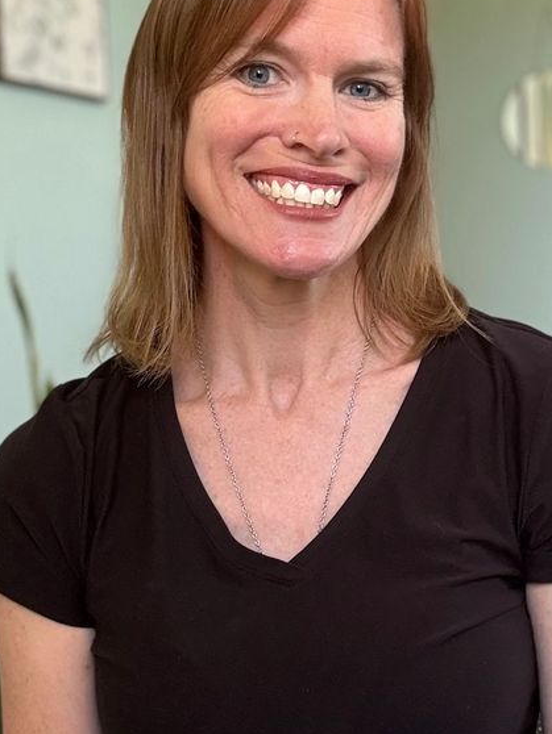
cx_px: 283
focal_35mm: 43
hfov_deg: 33.6
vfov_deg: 43.8
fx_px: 914
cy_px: 328
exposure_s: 1/60
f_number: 1.9
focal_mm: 2.69
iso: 125
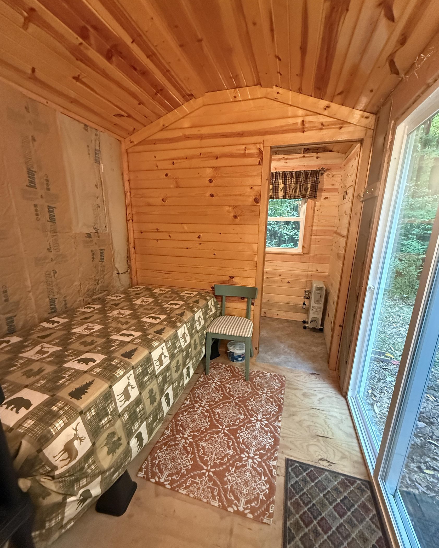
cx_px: 221
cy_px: 287
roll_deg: -1.1
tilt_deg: -14.3
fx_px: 244
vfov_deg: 96.7
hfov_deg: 84.0
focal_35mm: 15
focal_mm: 2.22
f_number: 2.2
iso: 800
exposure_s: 1/60
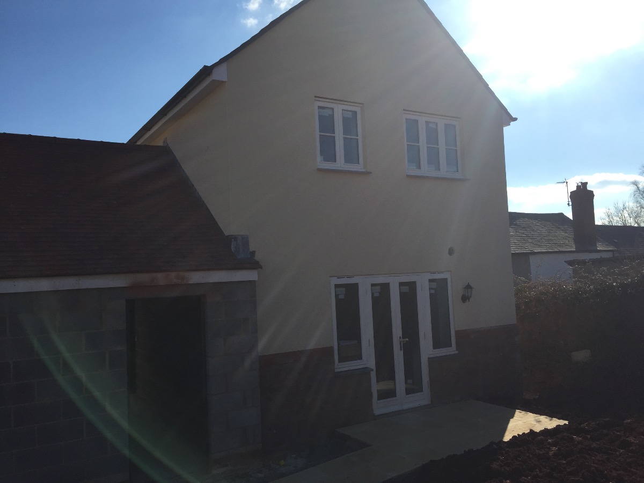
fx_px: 540
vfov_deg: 48.2
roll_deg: +3.0
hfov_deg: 61.7
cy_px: 242
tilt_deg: +3.8
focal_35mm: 29
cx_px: 322
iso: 32
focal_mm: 4.15
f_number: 2.2
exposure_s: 1/3049
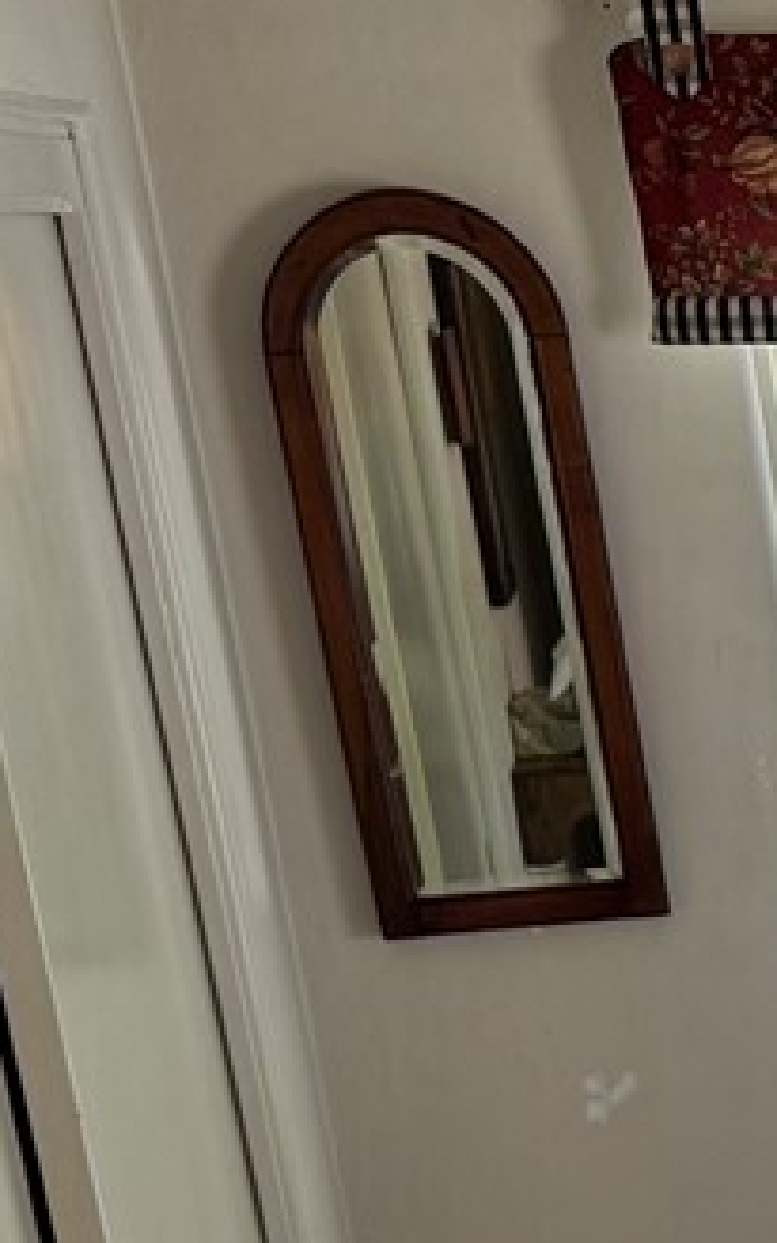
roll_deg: +3.0
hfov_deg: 9.2
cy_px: 1762
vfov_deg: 15.7
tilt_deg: -21.9
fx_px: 4201
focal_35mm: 124
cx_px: 2043
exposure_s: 1/120
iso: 125
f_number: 1.78
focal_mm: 6.76
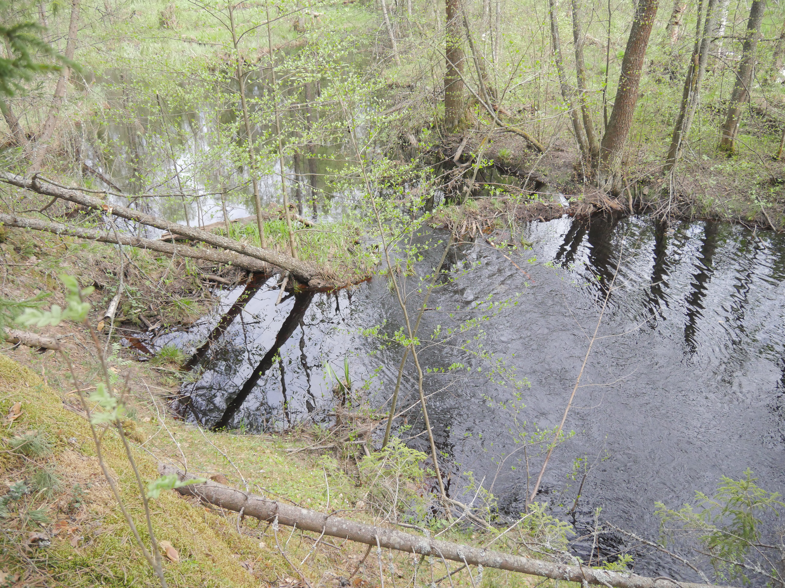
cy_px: 294
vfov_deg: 49.7
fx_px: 635
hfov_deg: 63.4
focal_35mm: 28
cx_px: 392
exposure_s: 1/800
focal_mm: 14
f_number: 3.5
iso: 1600
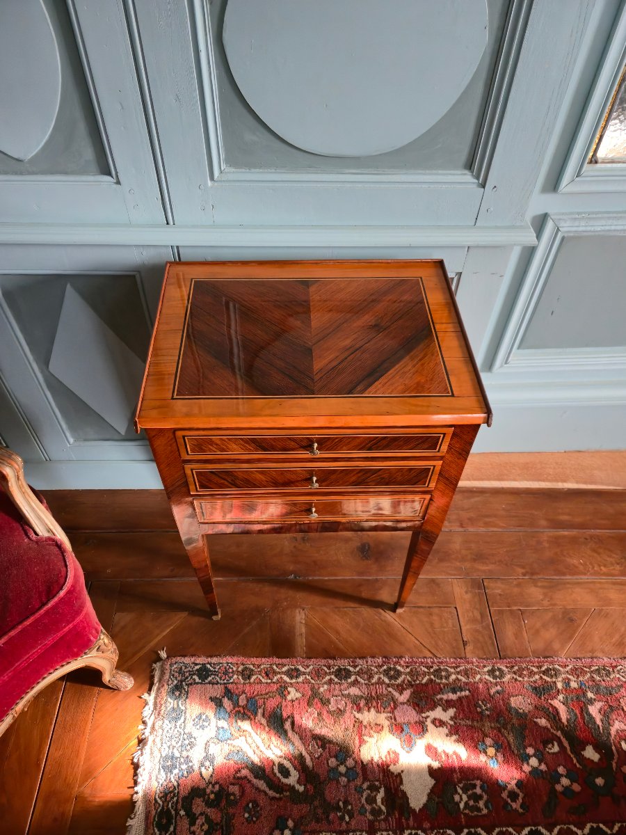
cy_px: 418
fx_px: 555
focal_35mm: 23
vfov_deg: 73.9
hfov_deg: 58.9
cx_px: 313
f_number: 1.8
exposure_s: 1/50
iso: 400
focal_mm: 5.4
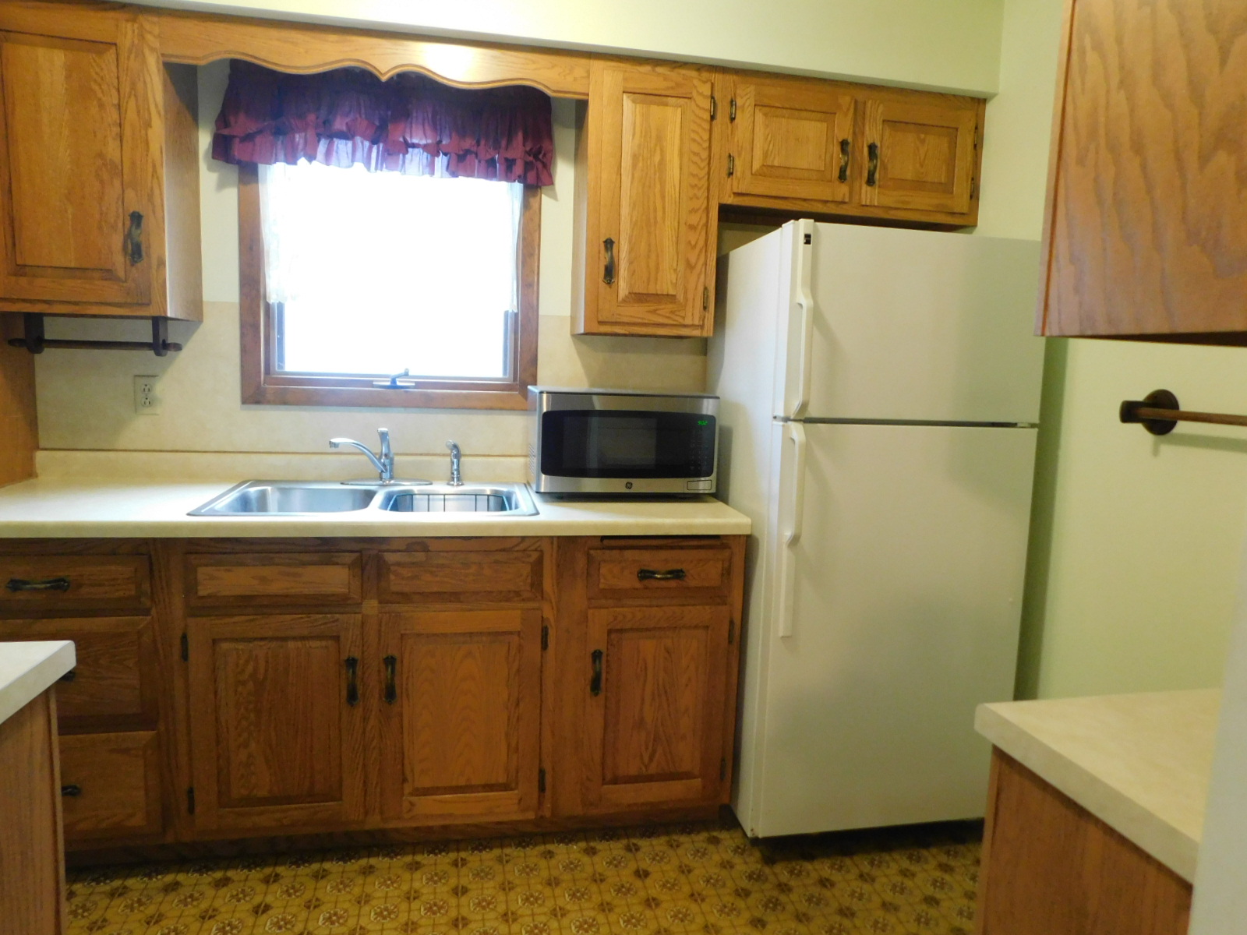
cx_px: 624
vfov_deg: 58.9
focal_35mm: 23
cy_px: 468
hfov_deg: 73.9
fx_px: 829
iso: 400
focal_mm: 4
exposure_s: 1/20
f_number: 3
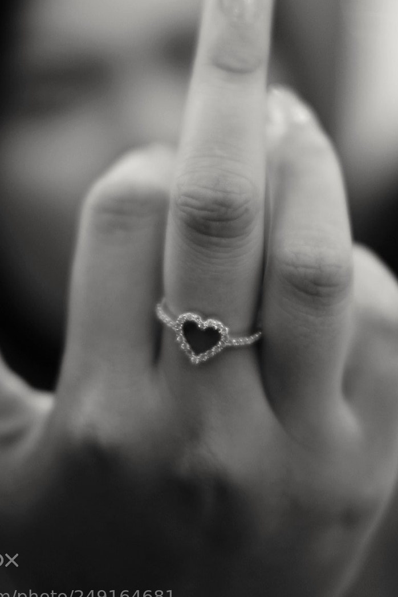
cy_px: 185
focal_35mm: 81
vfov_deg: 24.9
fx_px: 1343
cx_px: 181
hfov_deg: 16.9
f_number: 2
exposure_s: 1/60
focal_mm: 35
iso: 400
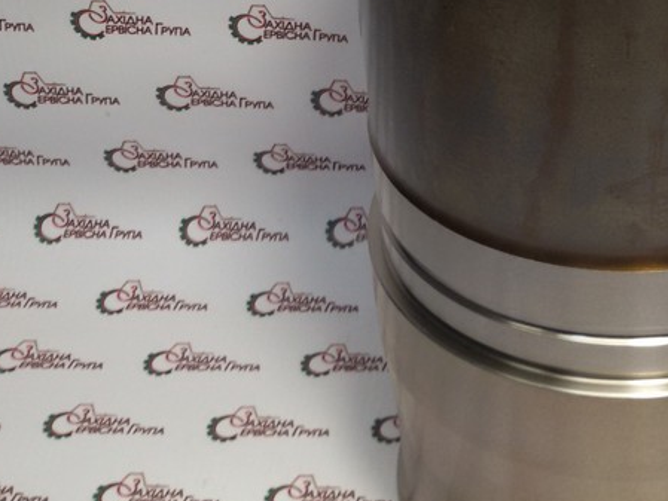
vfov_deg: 21.2
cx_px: 628
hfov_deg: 27.0
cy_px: 153
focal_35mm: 69
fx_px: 1332
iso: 40
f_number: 2.4
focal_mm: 2.93
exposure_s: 1/33
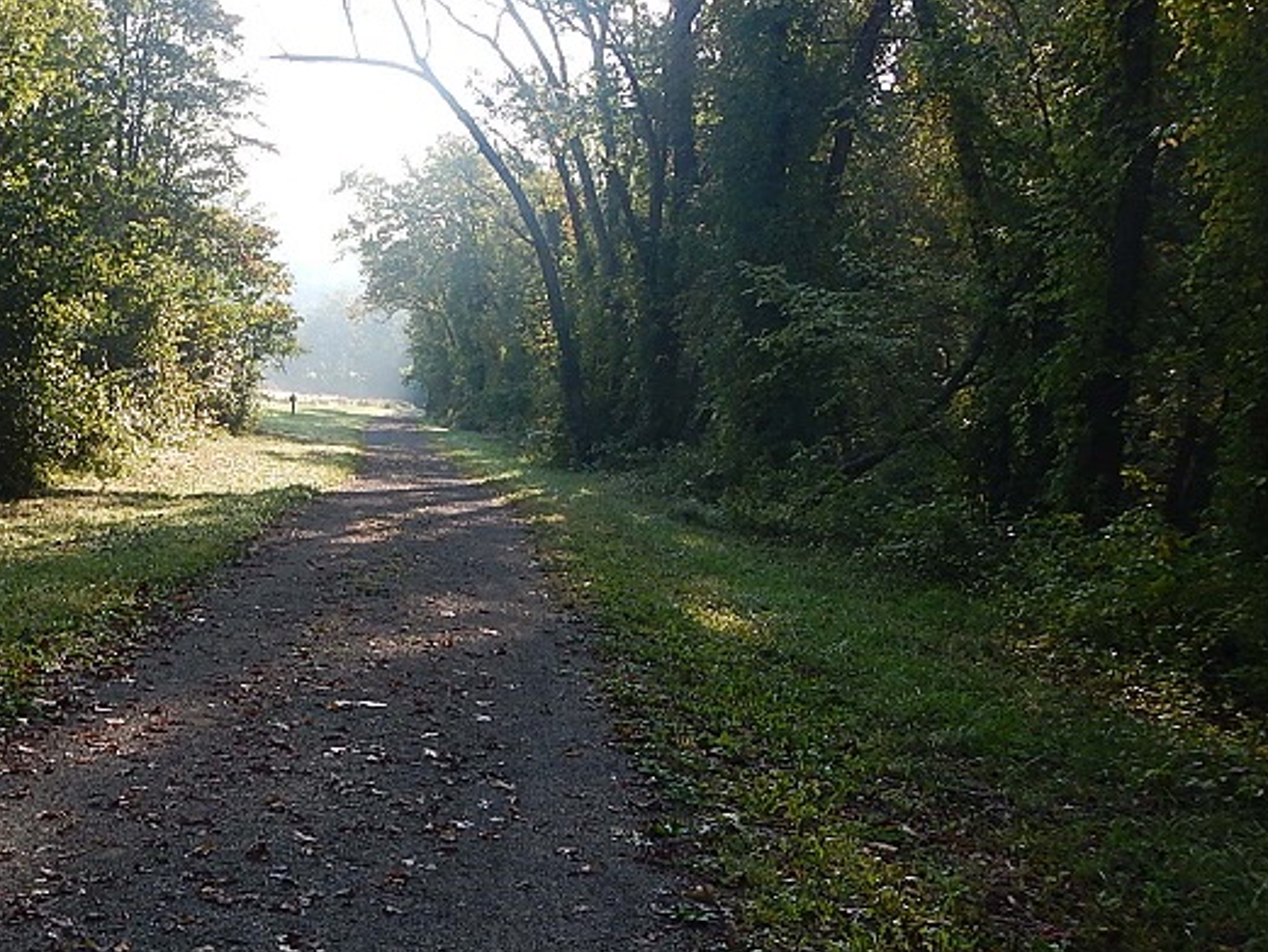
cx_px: 299
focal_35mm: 43
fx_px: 1575
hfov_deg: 42.3
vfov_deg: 33.6
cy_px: 407
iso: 125
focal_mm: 5
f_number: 3.9
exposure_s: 1/320
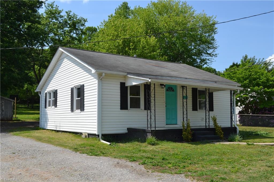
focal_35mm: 36
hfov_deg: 53.1
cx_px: 137
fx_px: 274
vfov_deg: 36.8
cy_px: 91
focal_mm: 24
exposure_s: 1/250
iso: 100
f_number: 8
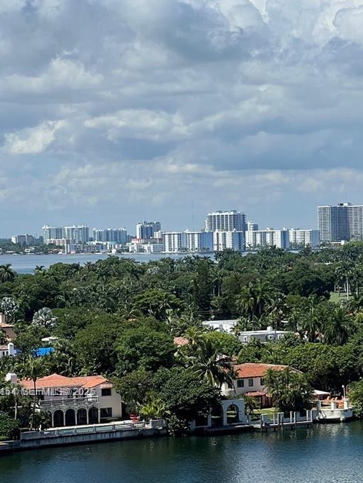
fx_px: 1914
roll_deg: +2.4
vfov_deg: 14.3
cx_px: 286
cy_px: 393
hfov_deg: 10.8
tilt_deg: -4.5
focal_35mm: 137
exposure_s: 1/1248
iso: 32
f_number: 2.8
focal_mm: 9
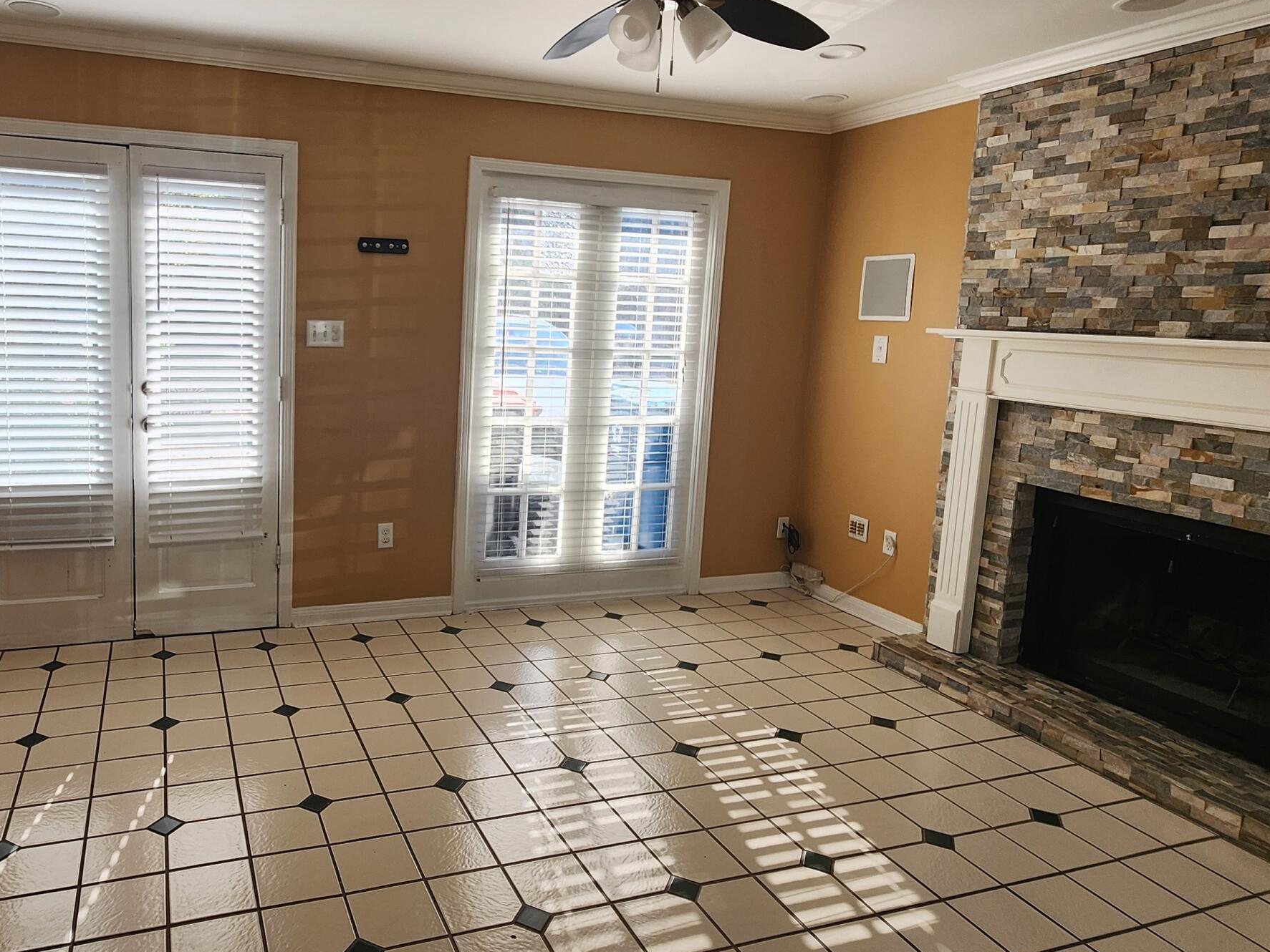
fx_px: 807
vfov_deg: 60.8
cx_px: 443
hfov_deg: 74.5
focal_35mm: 22
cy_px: 411
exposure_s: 1/292
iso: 50
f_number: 2.2
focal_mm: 2.2
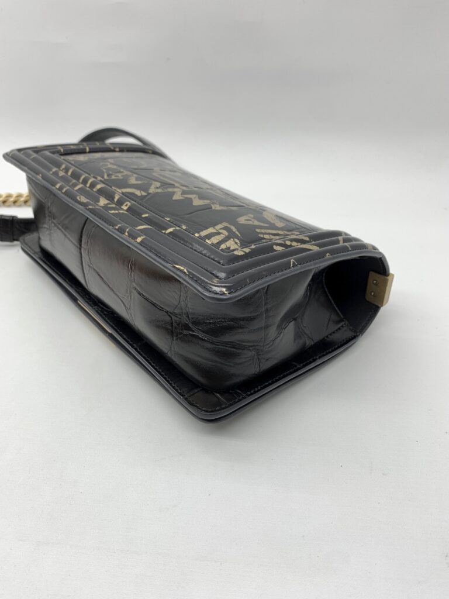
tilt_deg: -35.3
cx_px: 224
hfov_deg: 53.1
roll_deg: +1.8
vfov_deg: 67.3
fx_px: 450
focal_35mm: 26
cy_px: 300
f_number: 1.8
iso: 40
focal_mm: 4.25
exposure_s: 1/100
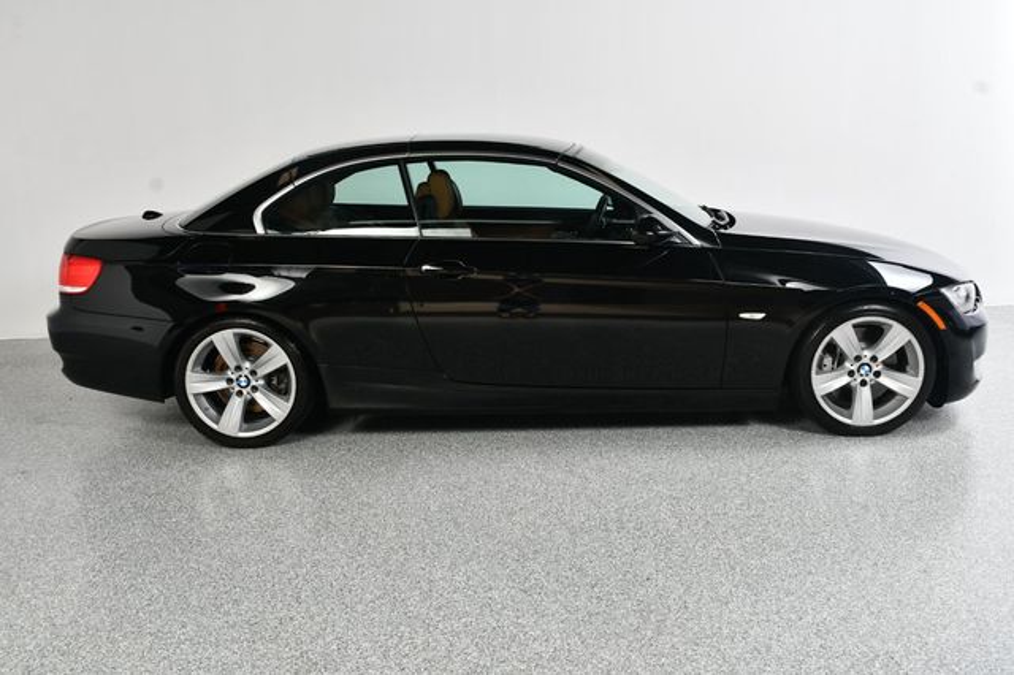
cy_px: 338
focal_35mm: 34
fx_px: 957
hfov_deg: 55.8
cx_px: 507
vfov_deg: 38.8
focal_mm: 23
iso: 100
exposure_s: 1/160
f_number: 9
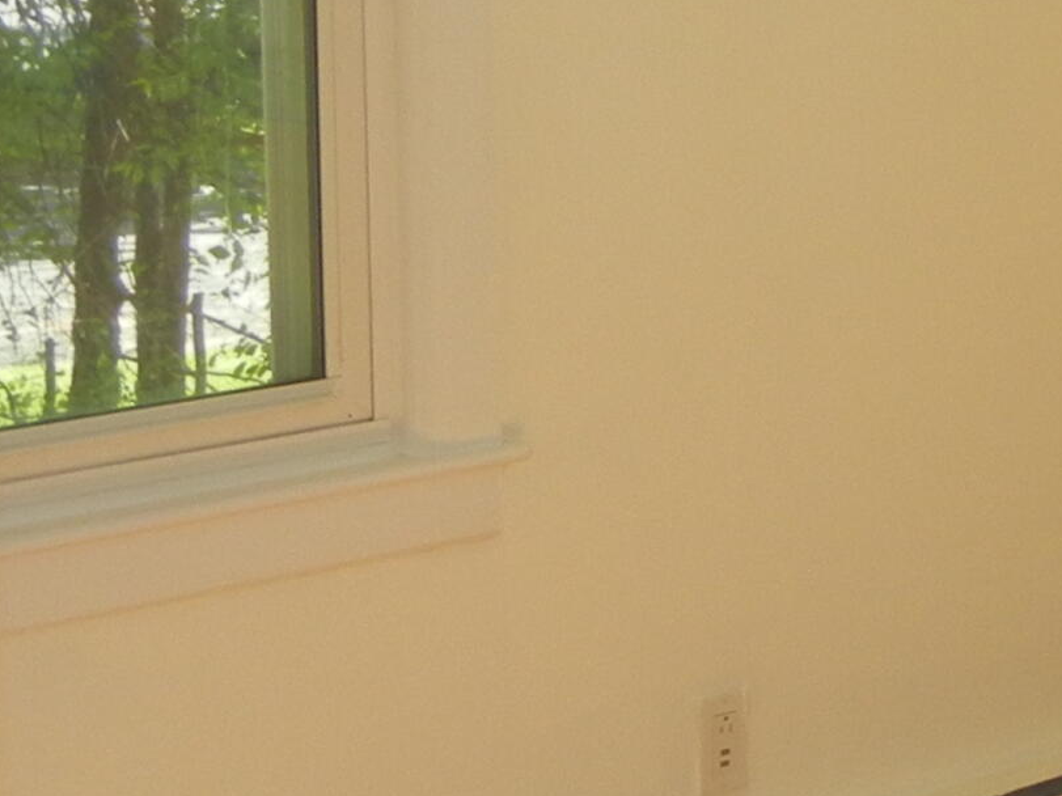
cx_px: 1725
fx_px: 3405
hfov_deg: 15.9
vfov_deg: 13.1
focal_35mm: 111
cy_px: -73
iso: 160
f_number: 3.5
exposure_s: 1/110
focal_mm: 5.4
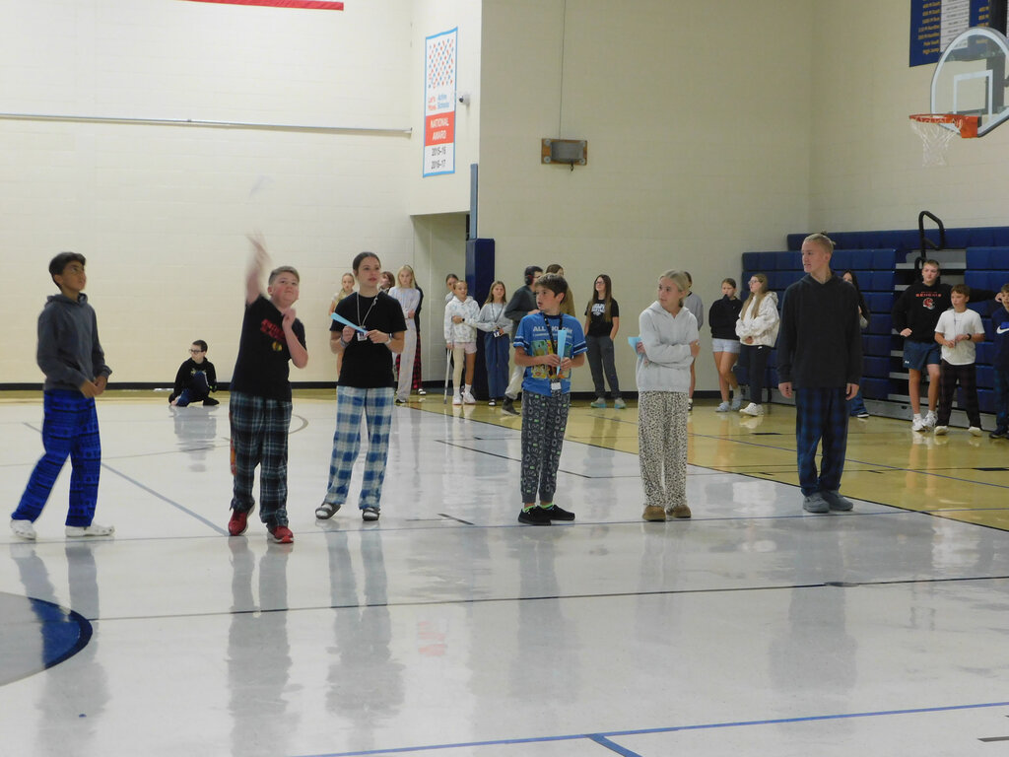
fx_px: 1924
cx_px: 504
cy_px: 378
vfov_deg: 22.3
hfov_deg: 29.4
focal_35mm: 66
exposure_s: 1/30
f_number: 4.2
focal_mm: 11.7
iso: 360
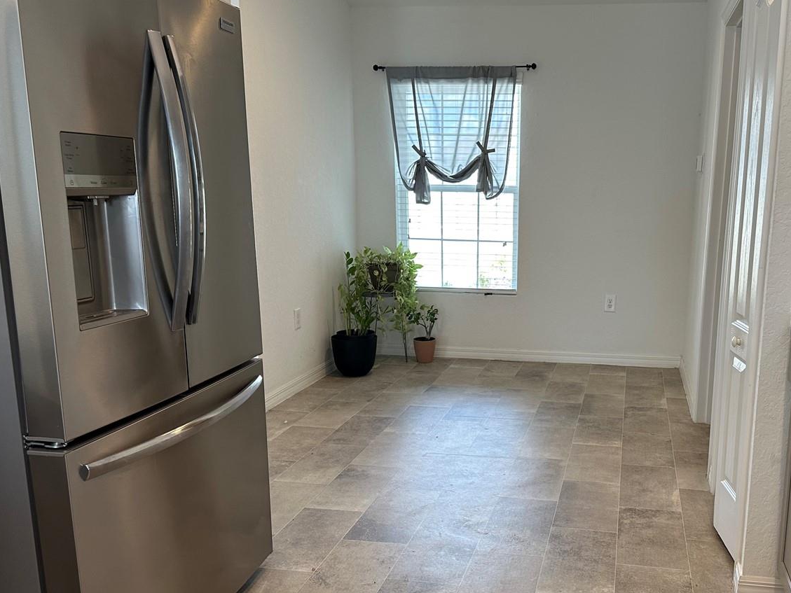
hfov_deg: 53.1
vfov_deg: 41.7
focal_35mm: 34
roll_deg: -1.1
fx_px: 777
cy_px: 342
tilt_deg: -11.5
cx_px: 511
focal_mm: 6.86
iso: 160
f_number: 1.78
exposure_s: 1/120
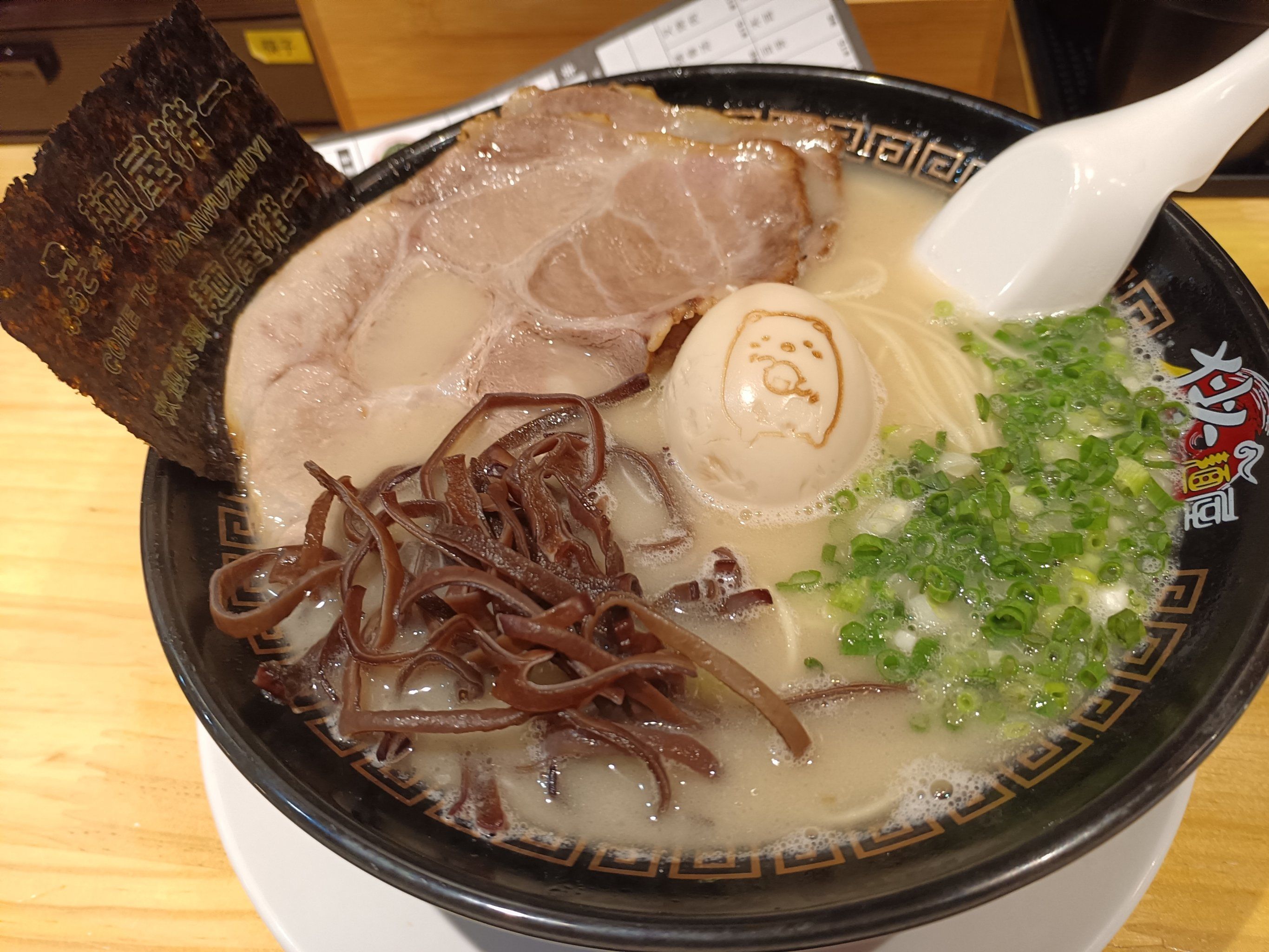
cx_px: 634
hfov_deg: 67.3
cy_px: 476
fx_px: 953
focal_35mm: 26
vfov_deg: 53.1
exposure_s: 1/33.3
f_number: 1.8
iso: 290
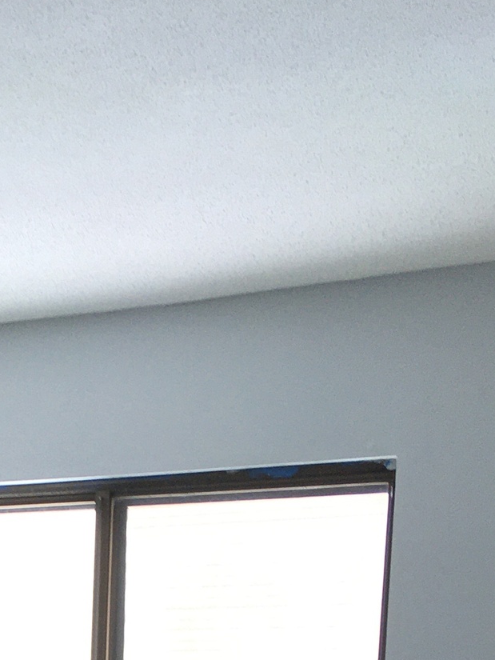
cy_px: 906
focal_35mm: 81
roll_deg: -0.3
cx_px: -32
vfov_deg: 21.3
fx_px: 1544
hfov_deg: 17.7
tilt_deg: -5.9
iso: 25
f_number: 2.2
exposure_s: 1/100
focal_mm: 4.15
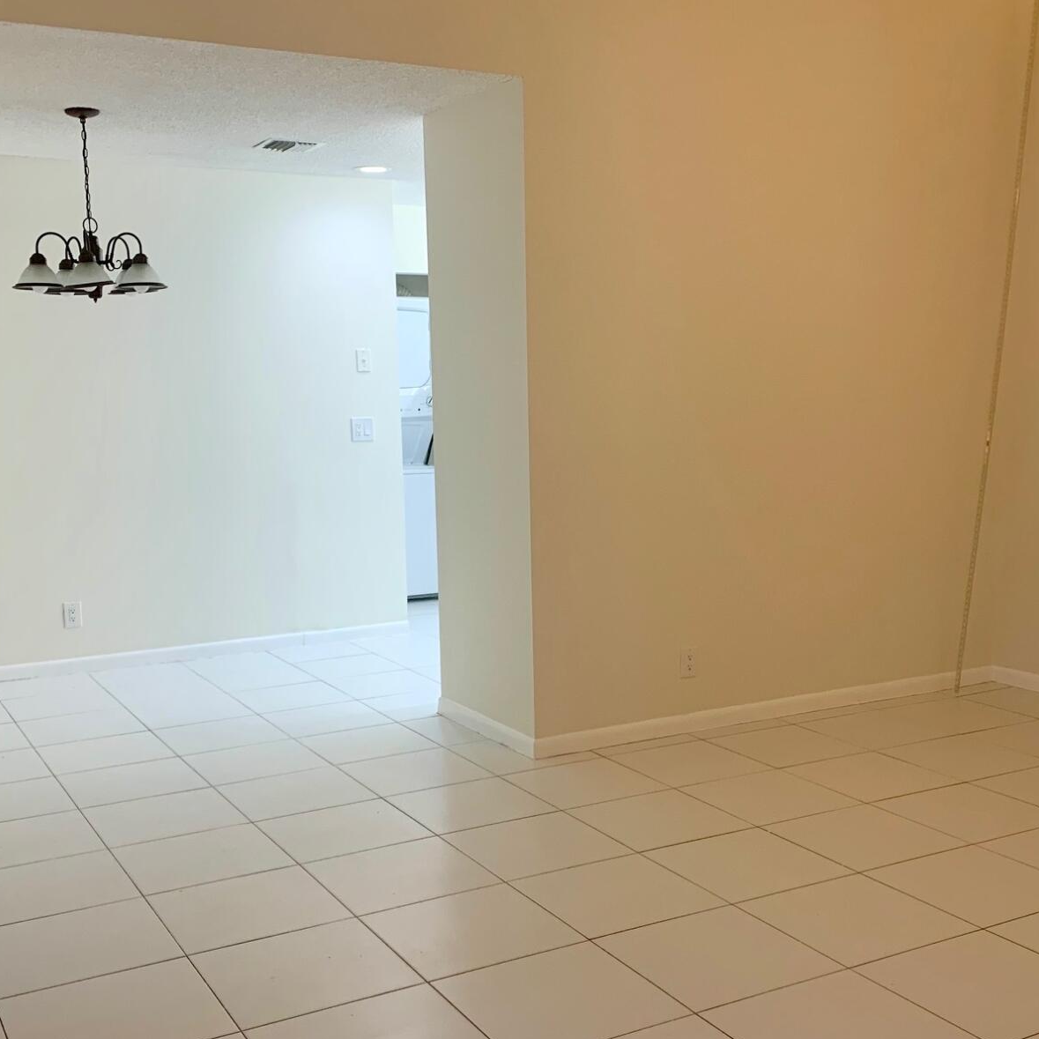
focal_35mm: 39
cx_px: 524
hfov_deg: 42.8
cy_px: 598
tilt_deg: -9.9
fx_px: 1324
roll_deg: +0.8
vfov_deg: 42.7
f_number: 1.8
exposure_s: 1/120
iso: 80
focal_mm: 4.25
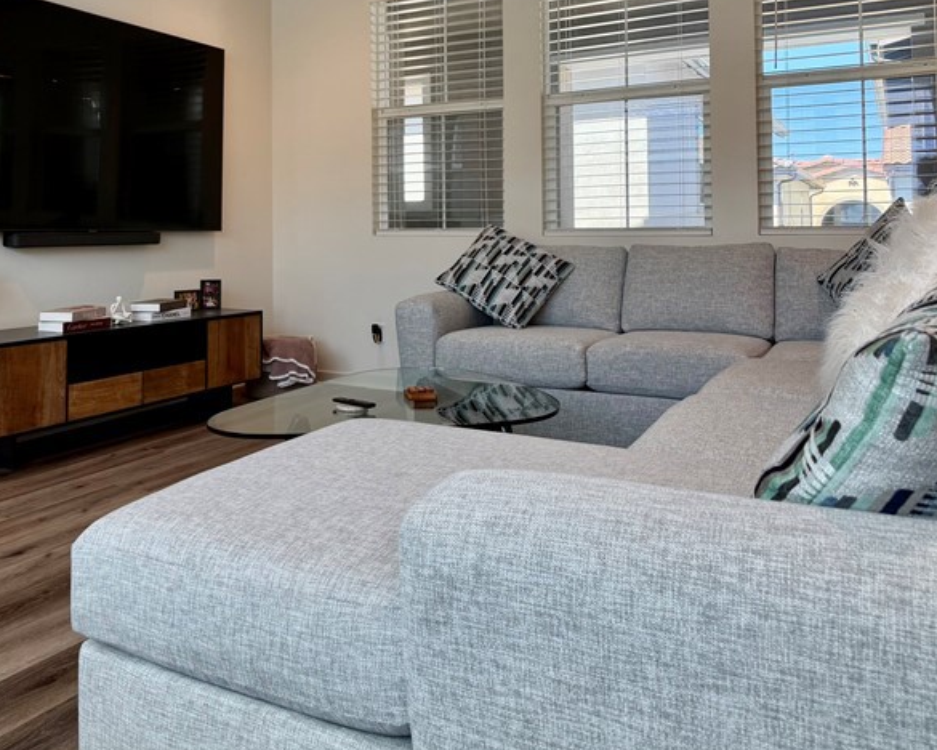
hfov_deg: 44.6
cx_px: 375
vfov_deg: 35.8
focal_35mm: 41
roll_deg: +0.7
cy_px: 207
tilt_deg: +1.5
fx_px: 1137
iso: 80
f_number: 1.78
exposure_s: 1/172
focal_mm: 6.76
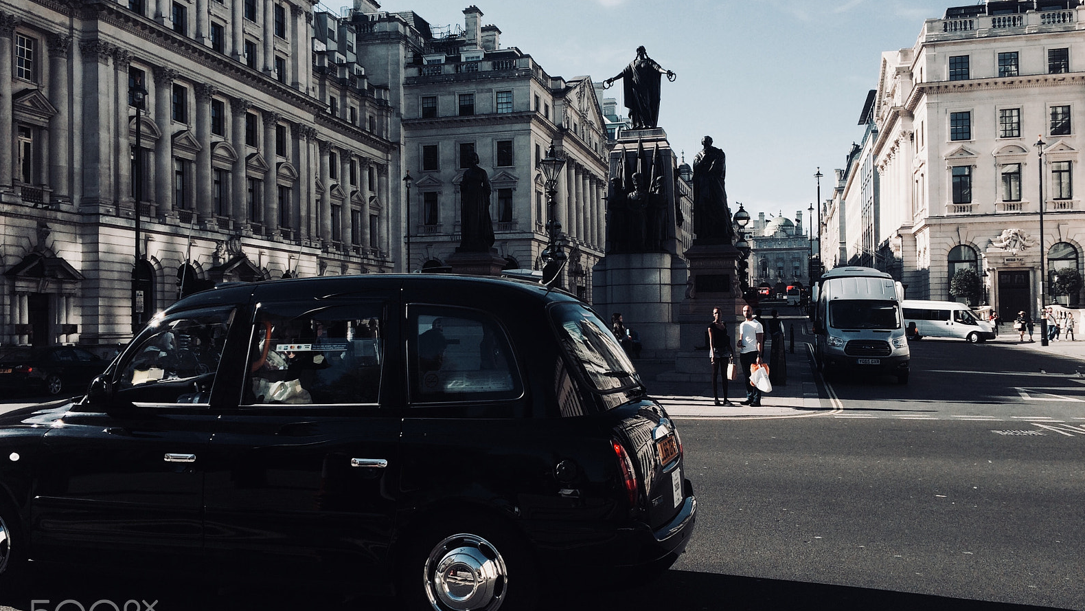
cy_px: 293
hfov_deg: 61.0
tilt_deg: +0.7
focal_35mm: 32
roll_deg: -0.5
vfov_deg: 36.7
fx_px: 921
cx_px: 537
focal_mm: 4.15
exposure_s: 1/1244
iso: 32
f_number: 2.2
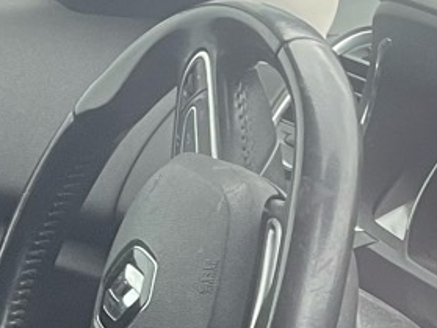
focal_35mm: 168
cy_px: 794
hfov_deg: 11.8
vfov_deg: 8.1
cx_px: 299
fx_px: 2120
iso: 125
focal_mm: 4.2
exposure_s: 1/77
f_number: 1.6
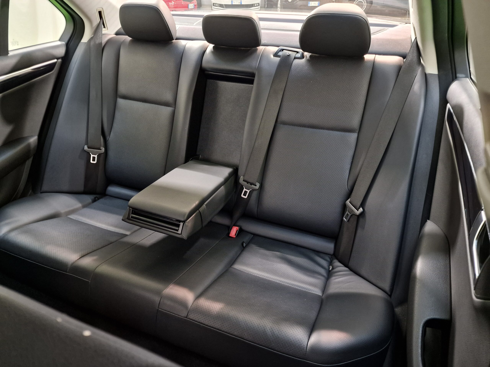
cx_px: 245
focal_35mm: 23
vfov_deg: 58.9
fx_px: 326
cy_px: 184
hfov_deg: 73.9
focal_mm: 6.4
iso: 400
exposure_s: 1/11
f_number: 1.8
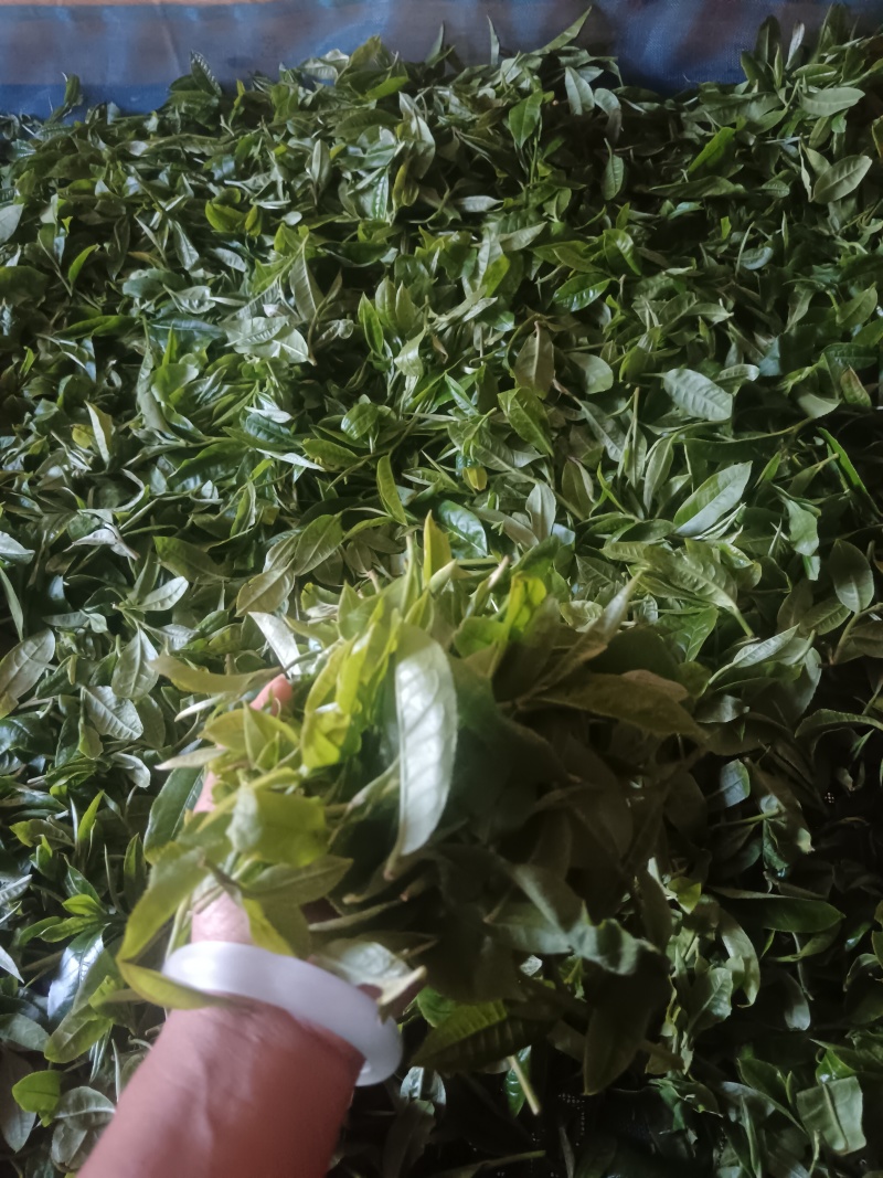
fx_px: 918
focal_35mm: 27
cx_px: 442
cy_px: 589
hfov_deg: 51.3
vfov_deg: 65.3
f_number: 1.9
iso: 1207
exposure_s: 1/25
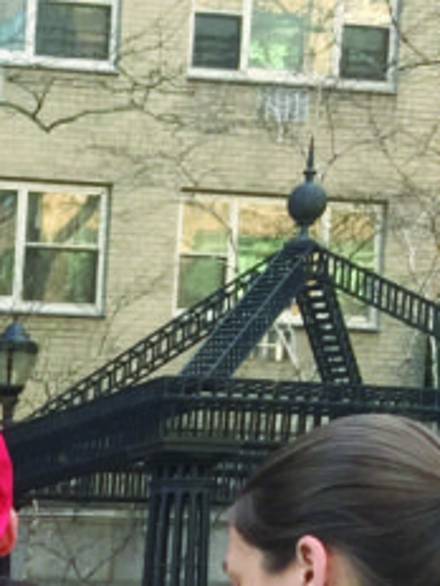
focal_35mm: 128
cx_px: -513
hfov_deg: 10.4
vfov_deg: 13.9
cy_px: 1003
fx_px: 2169
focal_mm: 4.15
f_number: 2.2
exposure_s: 1/120
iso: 40
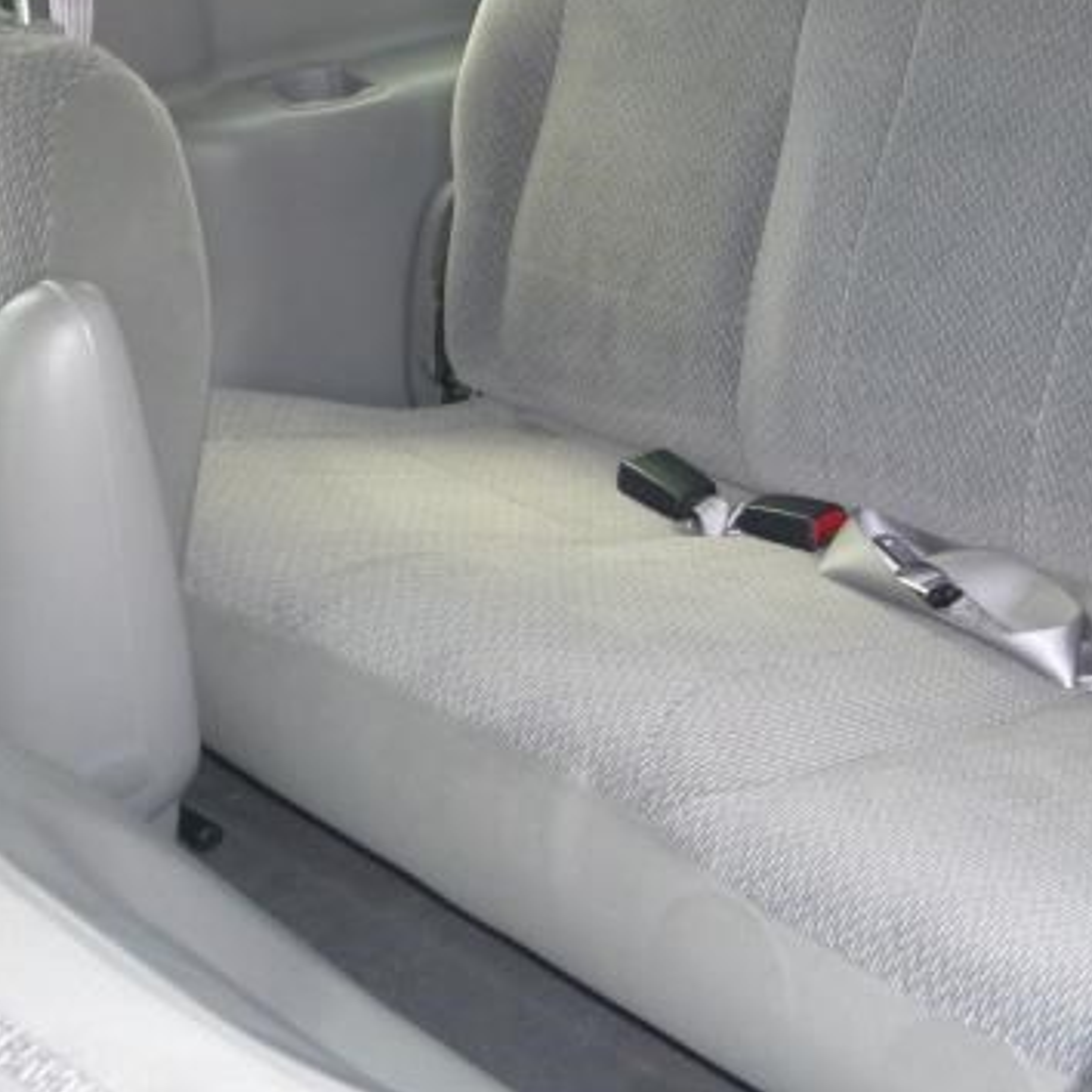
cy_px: 490
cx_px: 962
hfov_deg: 32.5
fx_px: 1785
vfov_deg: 34.0
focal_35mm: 50
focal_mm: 4.5
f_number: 3.9
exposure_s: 1/60
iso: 250
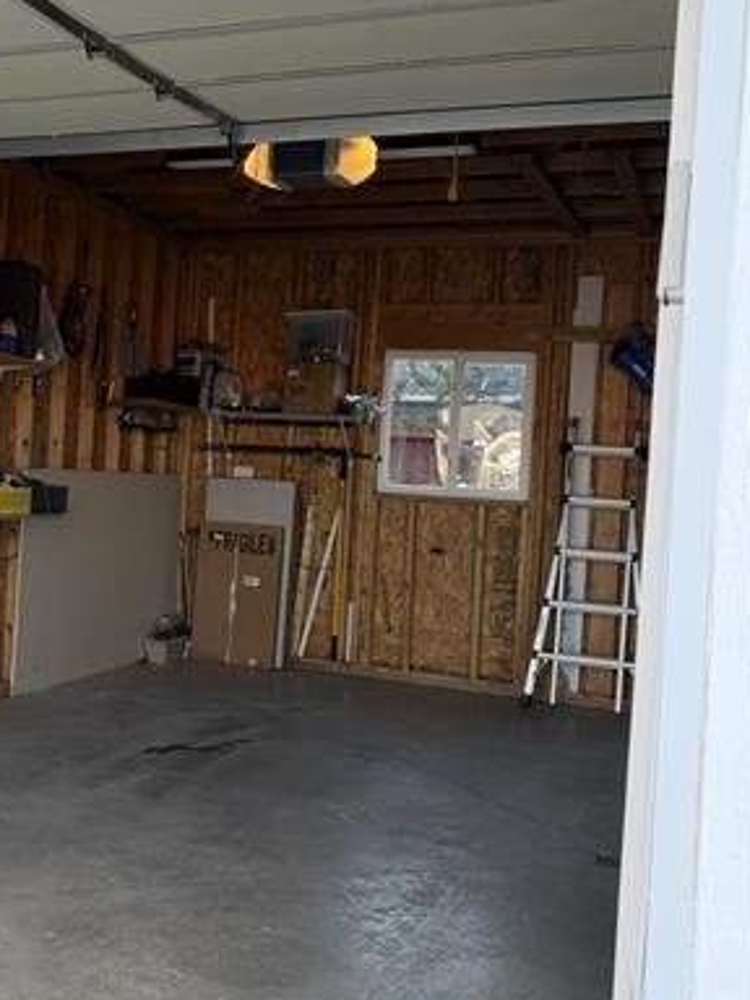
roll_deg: -4.5
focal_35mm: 48
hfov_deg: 28.5
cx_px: 10
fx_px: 1387
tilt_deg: -0.6
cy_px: 448
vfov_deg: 39.6
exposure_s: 1/407
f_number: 1.78
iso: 100
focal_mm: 6.76
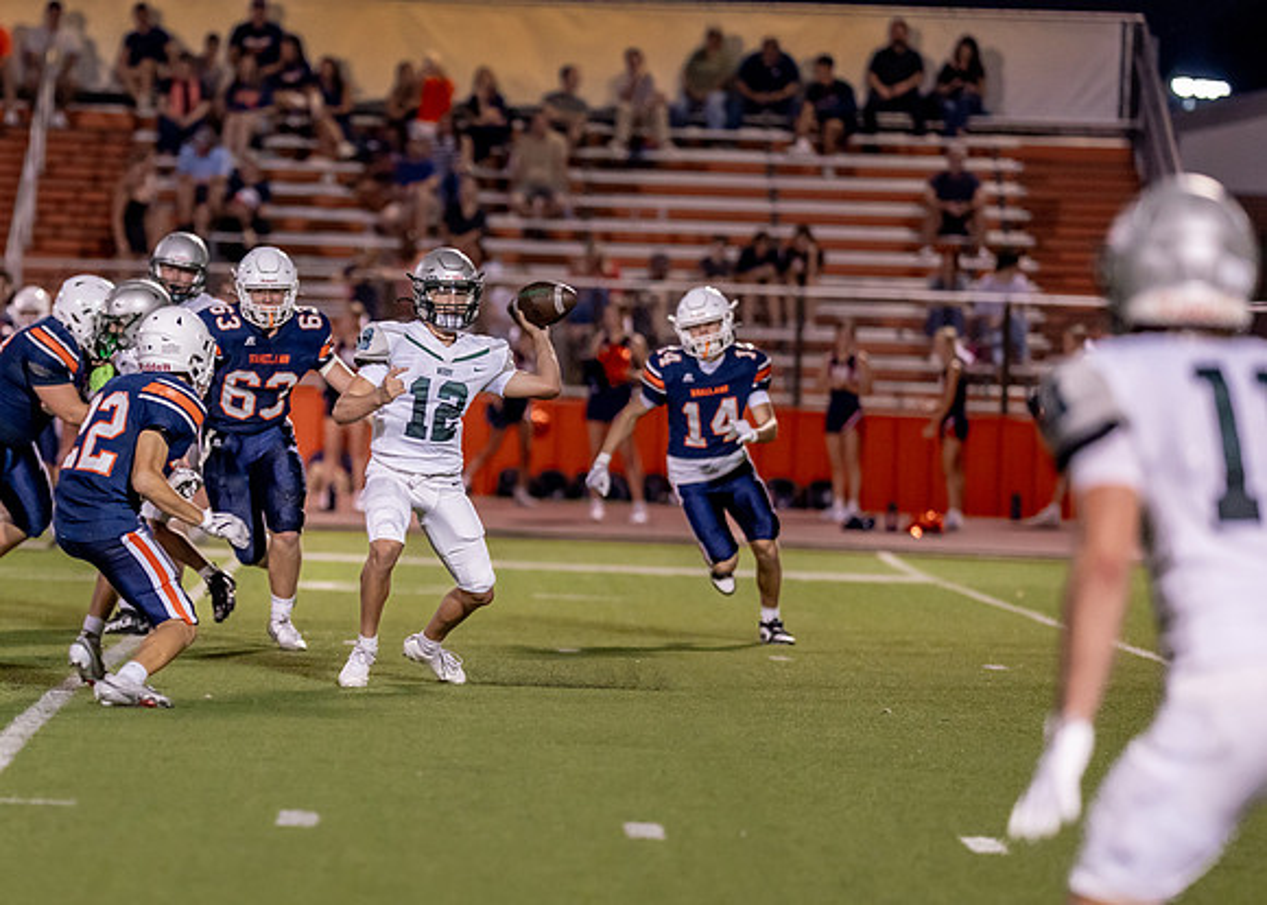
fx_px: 8047
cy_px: 521
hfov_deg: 9.0
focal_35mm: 224
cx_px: 438
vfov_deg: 6.4
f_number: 1.8
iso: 1250
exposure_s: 1/1000
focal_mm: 135
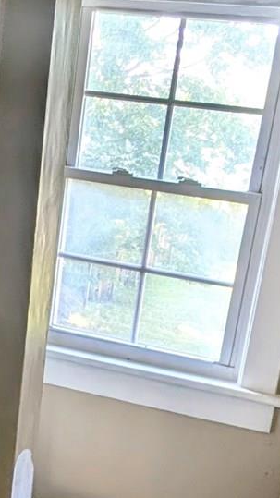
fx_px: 739
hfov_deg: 21.2
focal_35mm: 56
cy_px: 412
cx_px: 59
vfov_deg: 35.8
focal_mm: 2.02
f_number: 1.7
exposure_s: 1/49.4
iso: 52
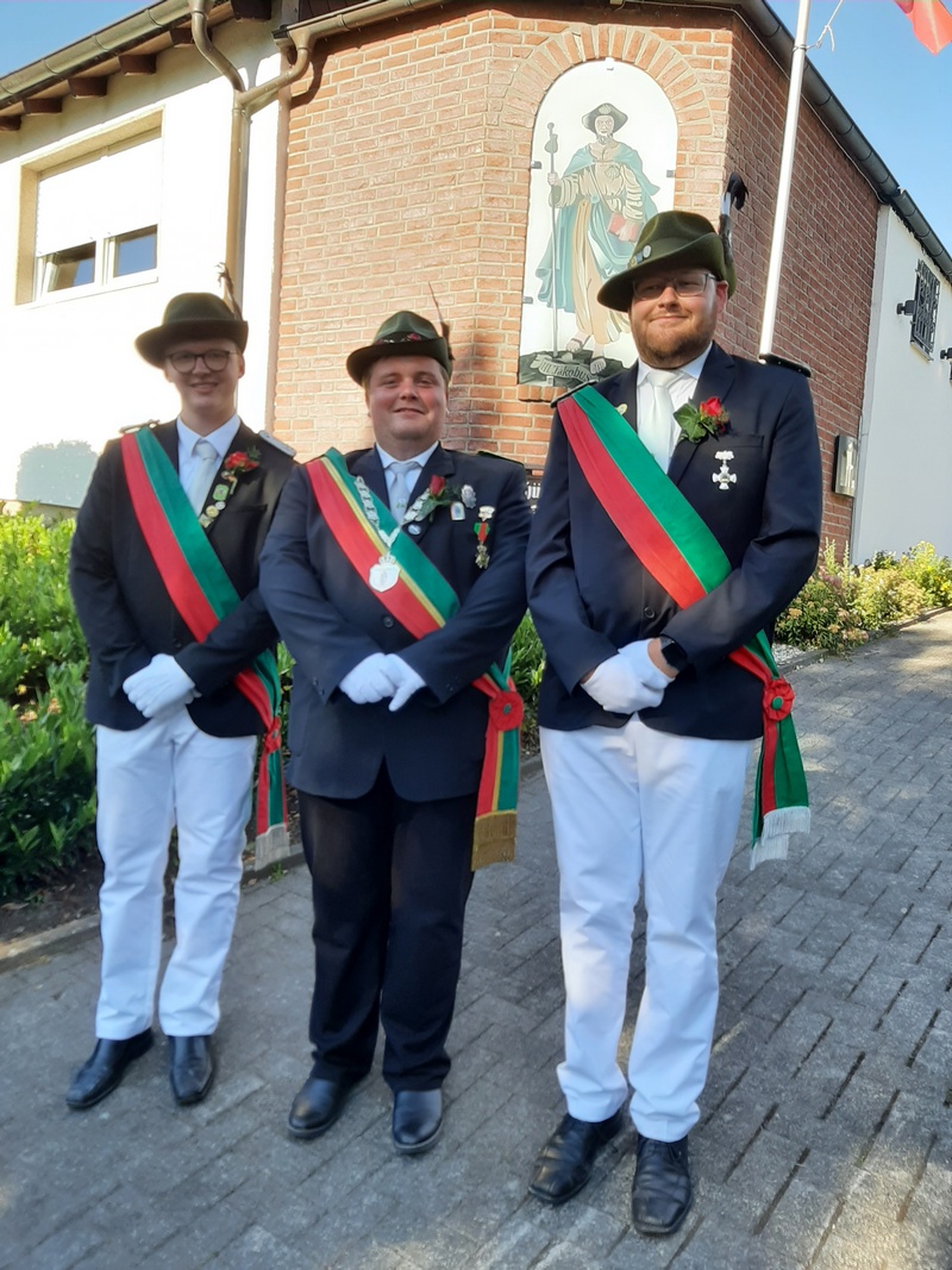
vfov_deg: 67.3
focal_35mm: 26
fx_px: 954
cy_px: 635
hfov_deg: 53.1
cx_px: 476
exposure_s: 1/334
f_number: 1.7
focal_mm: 3.93
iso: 40
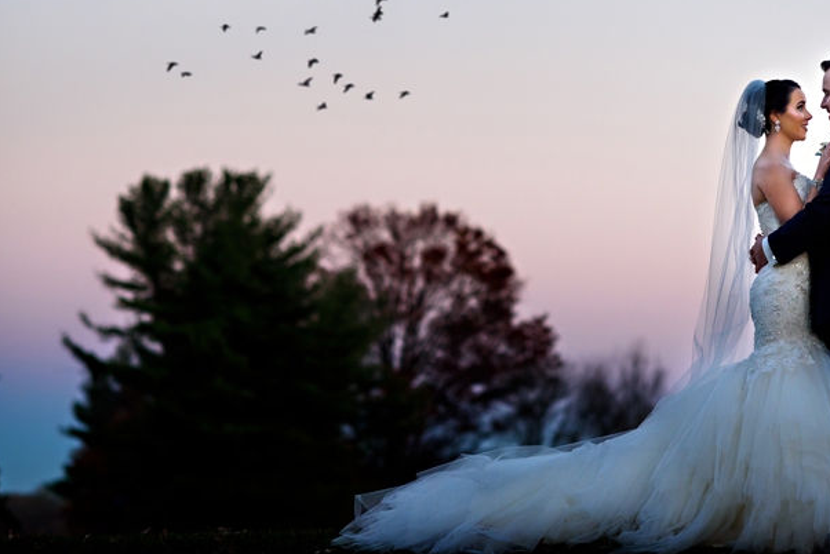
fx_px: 2929
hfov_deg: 16.1
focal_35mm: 127
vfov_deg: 10.8
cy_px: 165
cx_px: 551
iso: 800
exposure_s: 1/1000
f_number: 2.8
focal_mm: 85
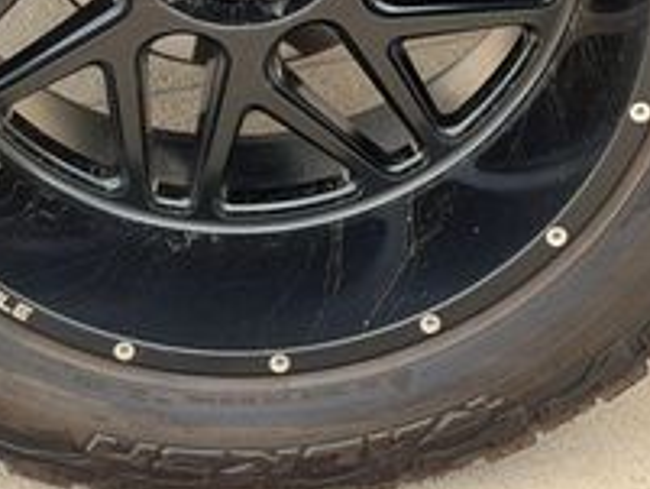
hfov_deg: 12.9
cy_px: -120
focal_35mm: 153
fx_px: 2875
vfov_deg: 9.6
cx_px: 220
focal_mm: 6.76
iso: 100
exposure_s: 1/202
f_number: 1.78
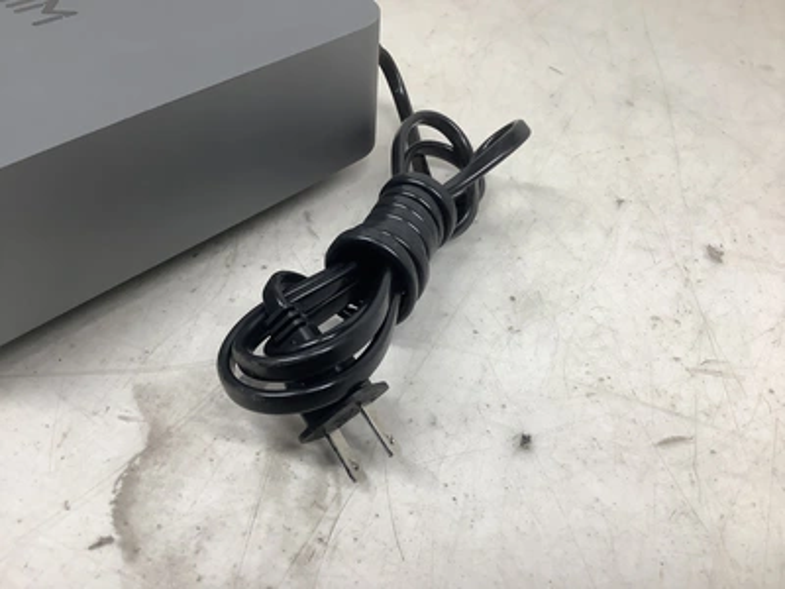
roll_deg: -2.9
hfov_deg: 58.4
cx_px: 392
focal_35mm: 31
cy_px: 294
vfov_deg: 45.4
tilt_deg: -44.5
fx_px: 703
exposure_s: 1/120
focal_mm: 3.3
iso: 80
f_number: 2.4
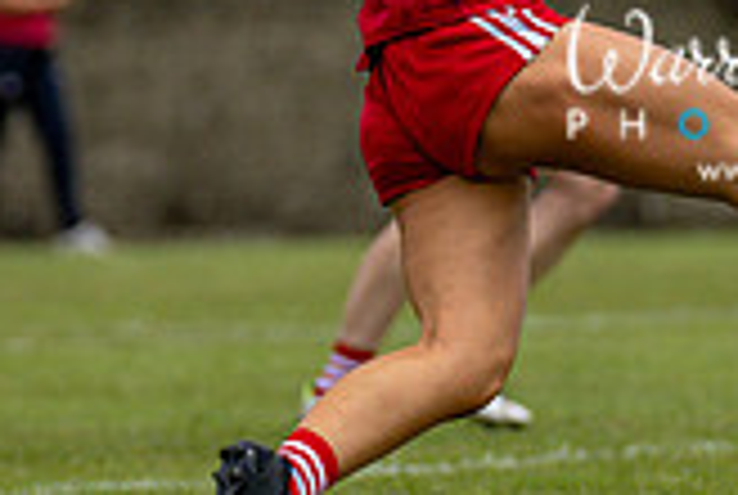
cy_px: 58
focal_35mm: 973
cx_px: 320
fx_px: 19982
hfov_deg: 2.1
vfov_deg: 1.4
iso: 220
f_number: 2.8
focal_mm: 195
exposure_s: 1/6400
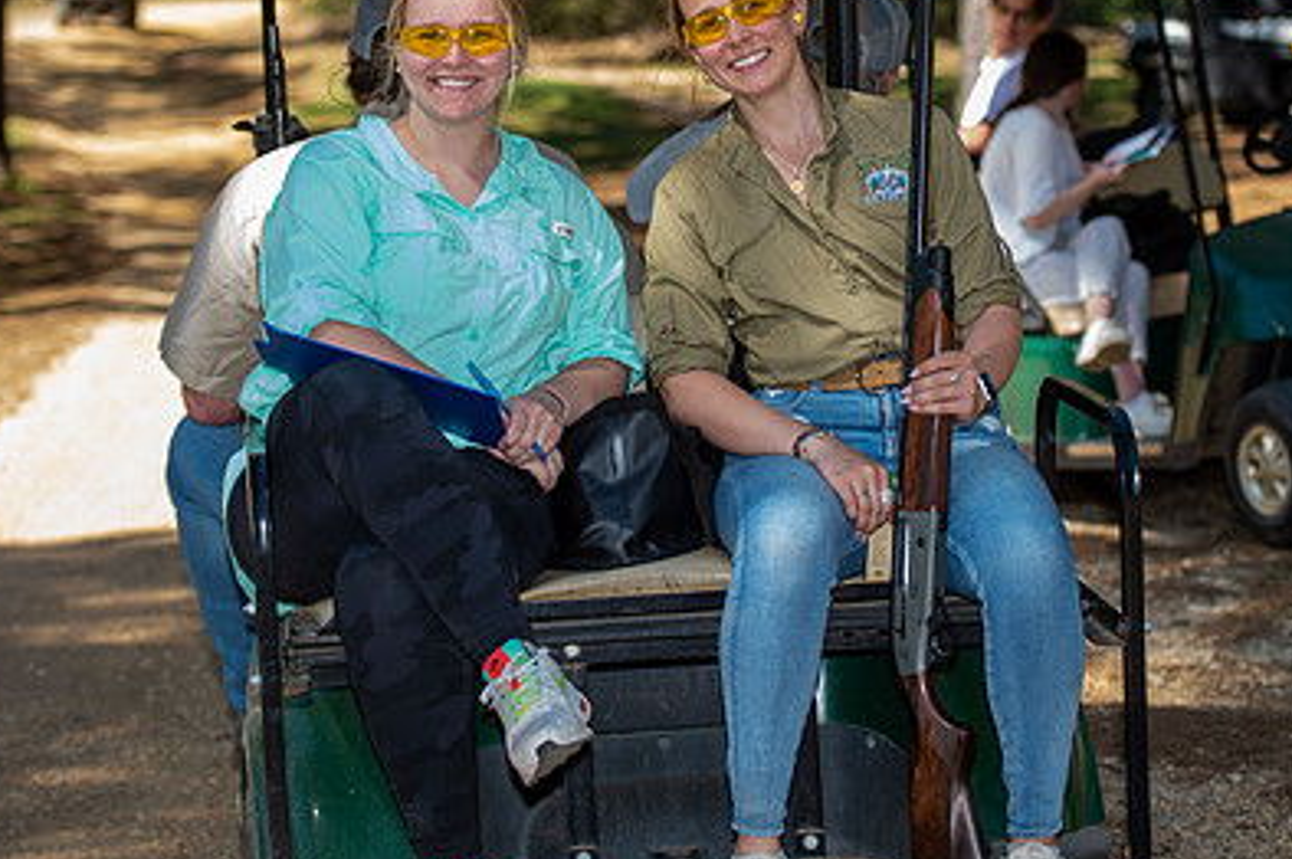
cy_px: 272
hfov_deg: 19.8
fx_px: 3693
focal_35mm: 103
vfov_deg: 13.2
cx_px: 744
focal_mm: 70
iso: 50
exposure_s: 1/200
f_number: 3.2
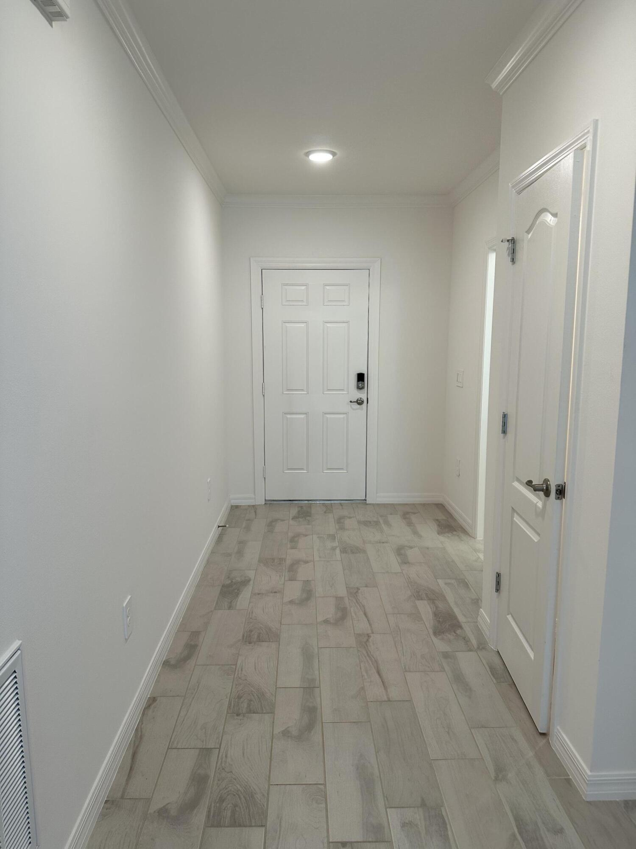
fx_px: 588
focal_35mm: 24
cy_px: 424
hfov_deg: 56.8
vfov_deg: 71.6
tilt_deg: -8.9
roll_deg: +0.1
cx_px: 318
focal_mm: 6.86
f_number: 1.78
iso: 100
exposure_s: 1/126
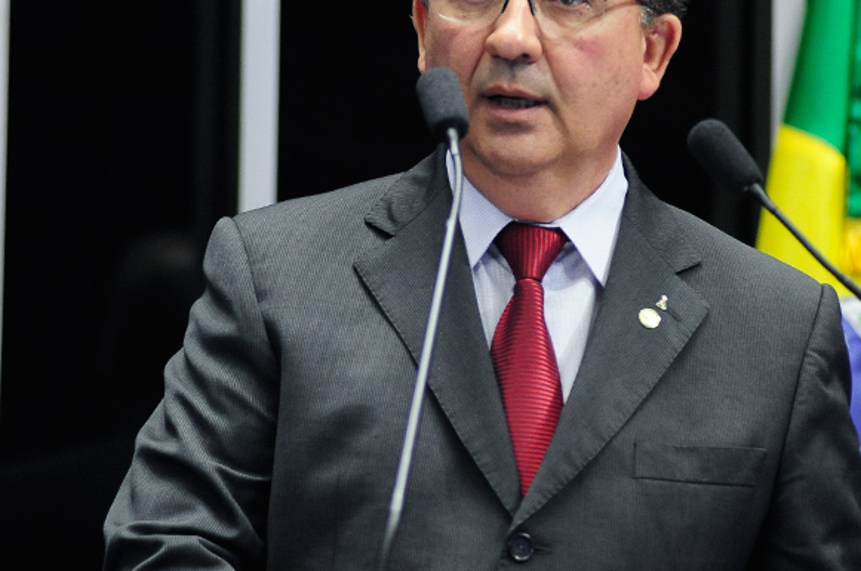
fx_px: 4416
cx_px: 508
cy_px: 157
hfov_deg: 11.1
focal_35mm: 185
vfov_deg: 7.4
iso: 2500
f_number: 3.2
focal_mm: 125
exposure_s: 1/125
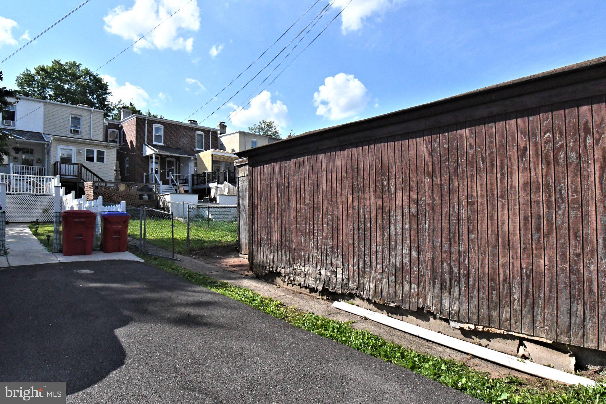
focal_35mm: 21
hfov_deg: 81.2
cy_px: 202
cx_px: 303
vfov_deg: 59.5
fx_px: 353
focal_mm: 14
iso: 5000
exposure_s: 1/5000
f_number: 13
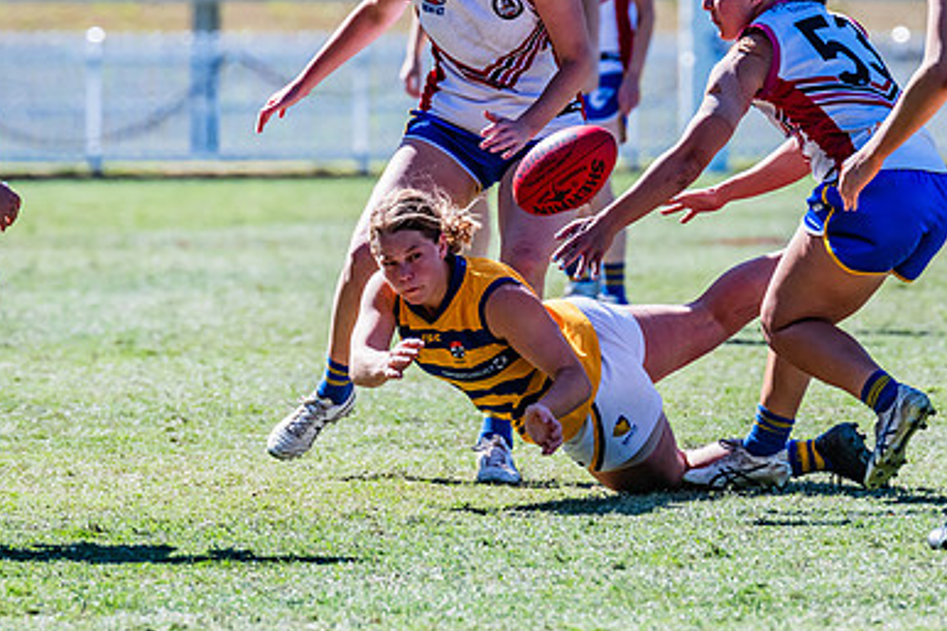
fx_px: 17380
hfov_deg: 3.1
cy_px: 230
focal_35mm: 661
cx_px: 442
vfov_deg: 2.1
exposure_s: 1/1600
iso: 800
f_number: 7.1
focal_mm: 420
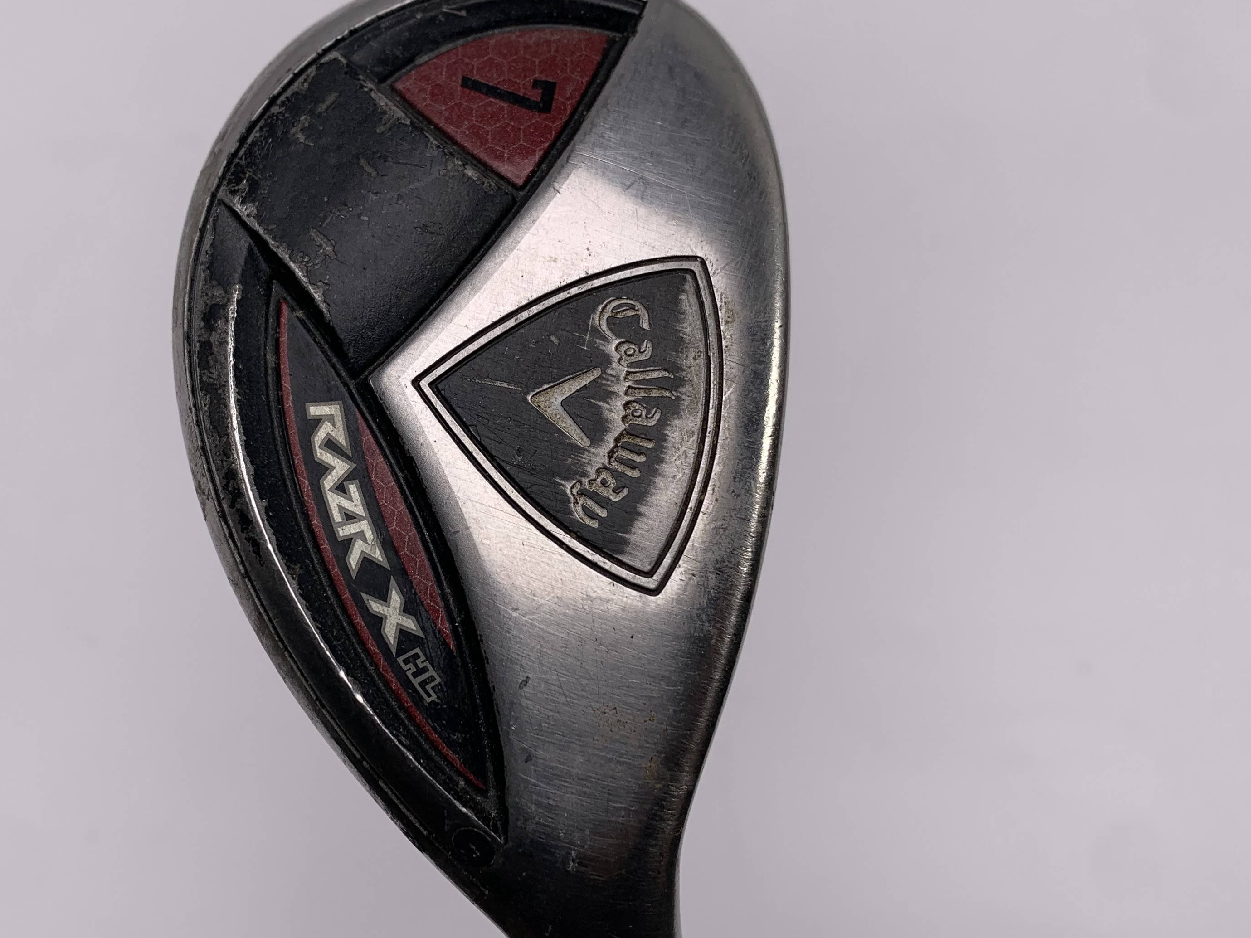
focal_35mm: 38
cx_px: 443
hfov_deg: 48.4
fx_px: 1373
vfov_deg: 37.7
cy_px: 484
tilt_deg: -65.7
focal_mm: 4.25
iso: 25
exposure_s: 1/420
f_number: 1.8
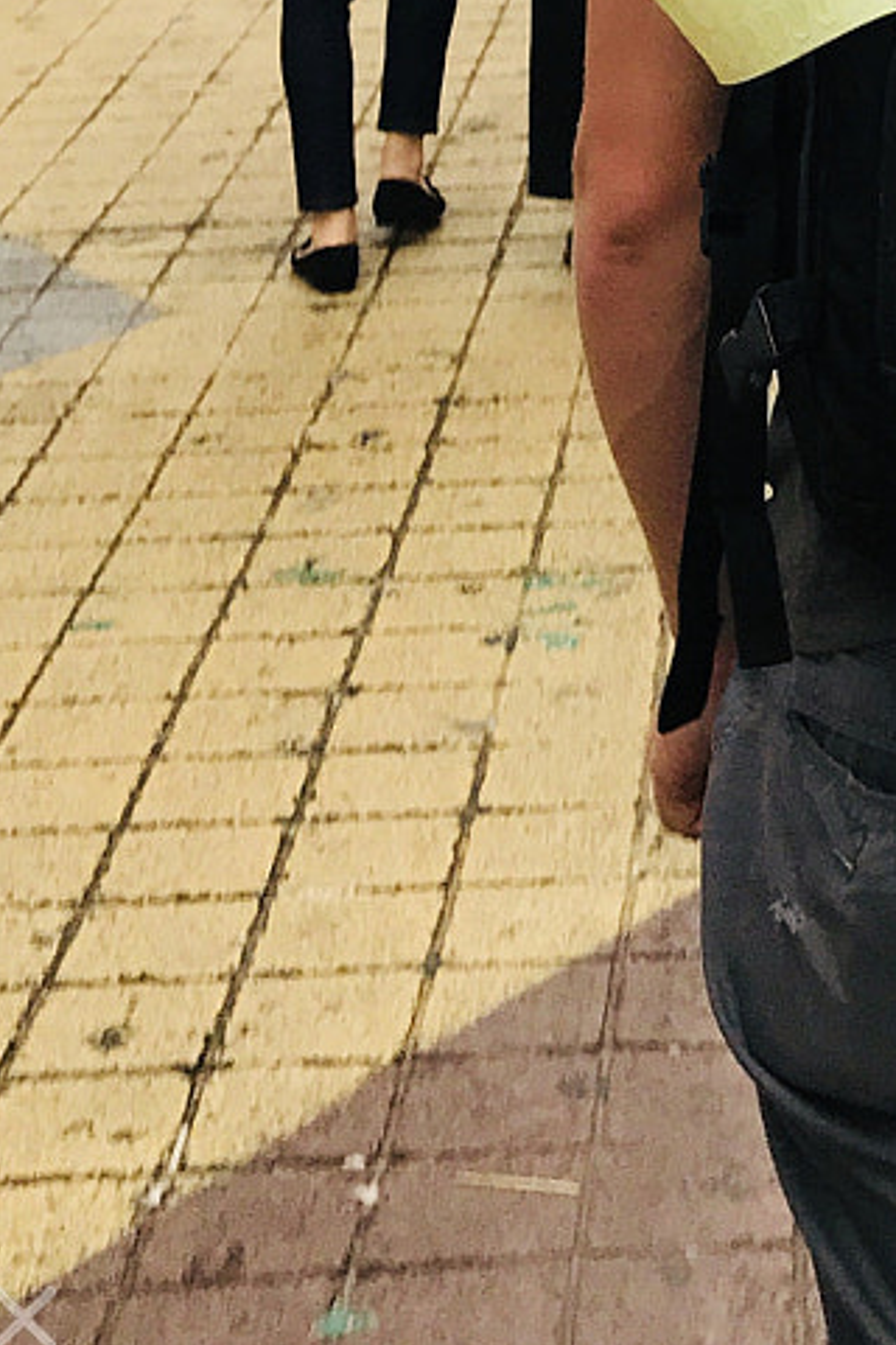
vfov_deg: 19.1
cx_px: 1042
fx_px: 3621
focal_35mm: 97
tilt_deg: -0.5
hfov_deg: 13.7
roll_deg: -1.6
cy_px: -524
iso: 25
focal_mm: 3.99
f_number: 1.8
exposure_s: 1/120
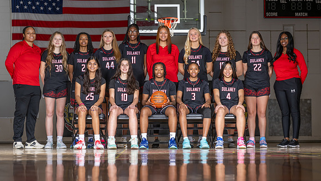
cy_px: 93
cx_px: 164
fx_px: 775
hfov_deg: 23.4
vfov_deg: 13.3
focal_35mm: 91
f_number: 5.6
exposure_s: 1/125
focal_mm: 70
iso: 80
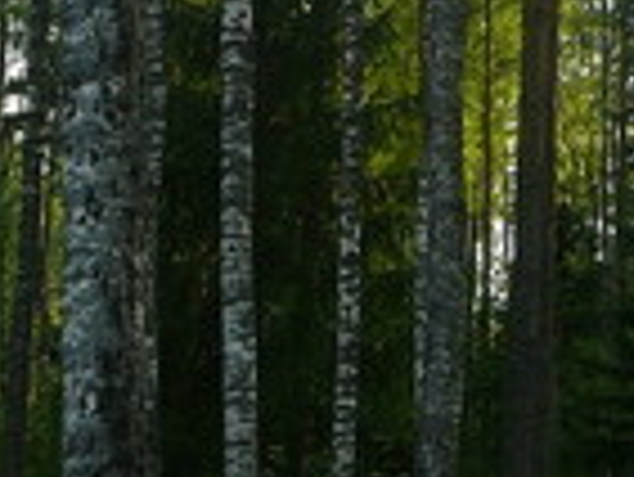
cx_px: 931
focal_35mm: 167
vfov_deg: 8.8
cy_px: -7
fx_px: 3061
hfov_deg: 11.4
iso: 80
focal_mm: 7
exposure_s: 1/125
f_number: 3.3
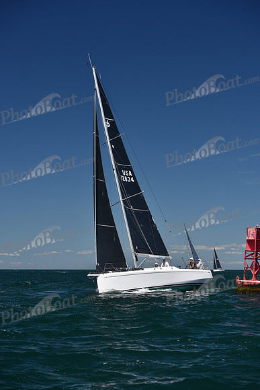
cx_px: 130
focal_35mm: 70
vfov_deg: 28.8
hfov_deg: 19.5
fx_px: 758
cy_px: 195
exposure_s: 1/800
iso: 250
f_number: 5
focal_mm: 70
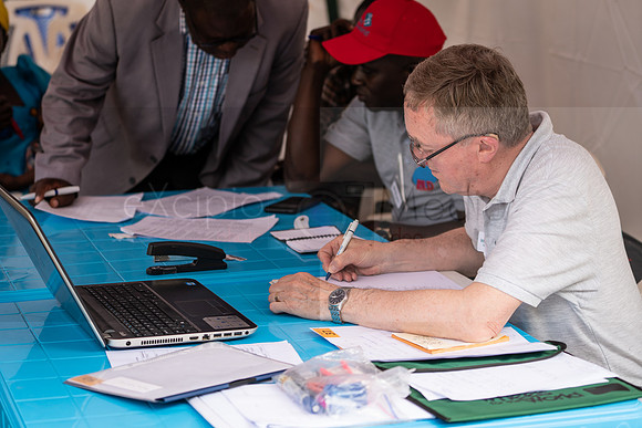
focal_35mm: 89
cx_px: 321
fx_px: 1587
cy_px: 214
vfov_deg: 15.4
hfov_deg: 22.9
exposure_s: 1/100
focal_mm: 89
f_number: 4
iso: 160
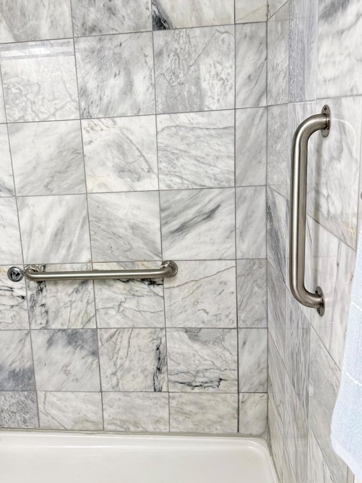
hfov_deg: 43.6
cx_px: 125
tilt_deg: -11.8
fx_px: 446
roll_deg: +3.8
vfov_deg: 56.7
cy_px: 215
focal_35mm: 32
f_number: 1.78
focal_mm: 6.76
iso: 250
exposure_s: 1/120
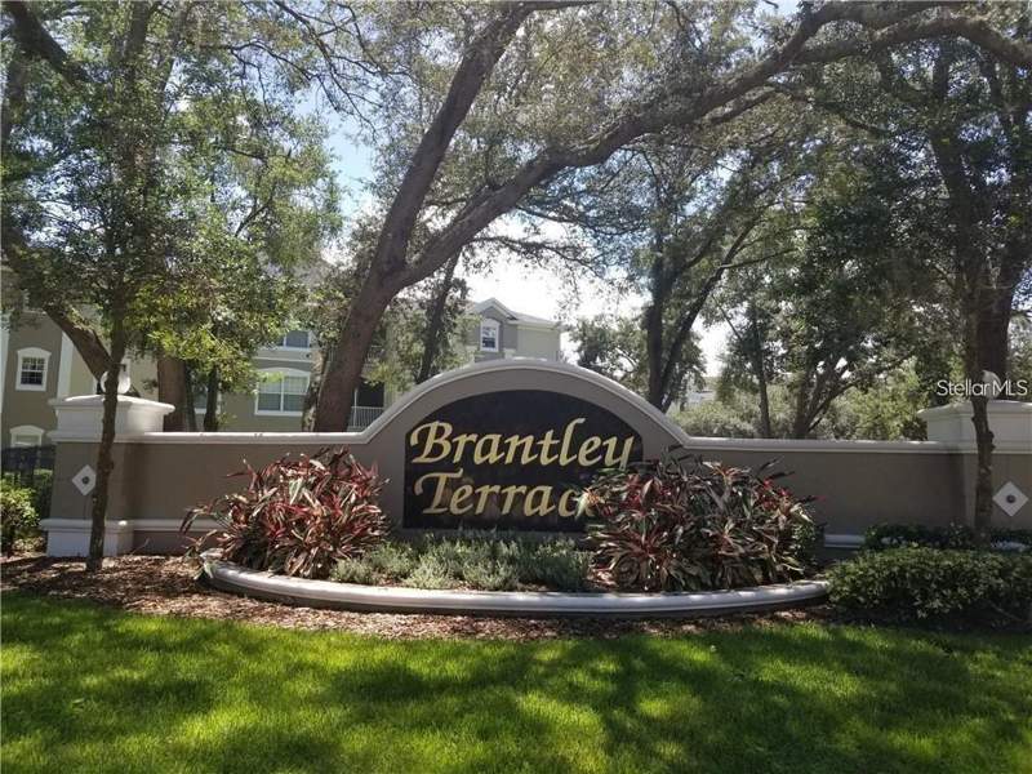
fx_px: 775
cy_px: 387
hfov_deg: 67.3
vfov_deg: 53.1
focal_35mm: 26
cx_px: 516
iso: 50
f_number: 1.7
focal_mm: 4.25
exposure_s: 1/1020
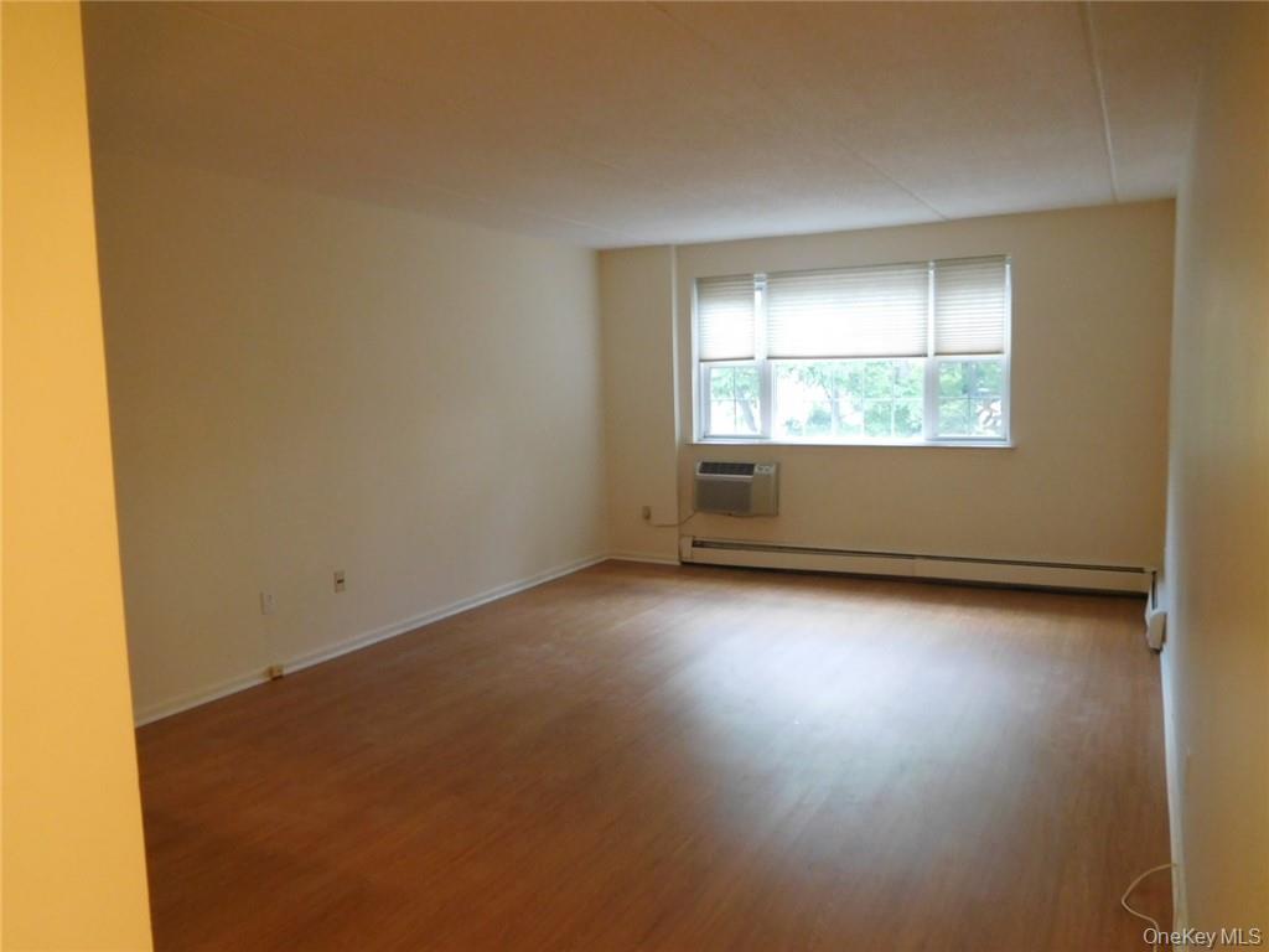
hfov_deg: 69.4
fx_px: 916
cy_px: 476
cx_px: 634
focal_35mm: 25
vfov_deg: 54.9
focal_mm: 4.5
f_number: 3.4
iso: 280
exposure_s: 1/30
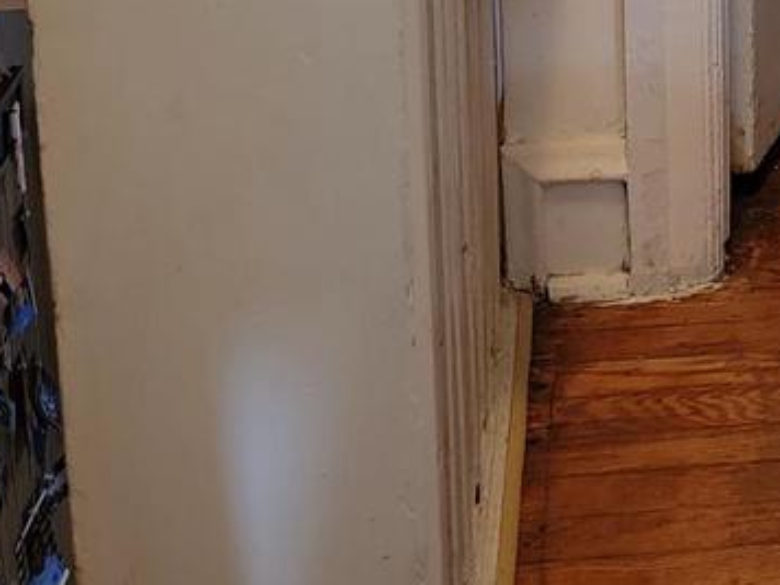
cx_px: 918
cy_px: -539
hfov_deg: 19.2
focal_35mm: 97
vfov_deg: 13.4
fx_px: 2186
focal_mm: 6.7
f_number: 1.8
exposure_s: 1/40
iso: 400
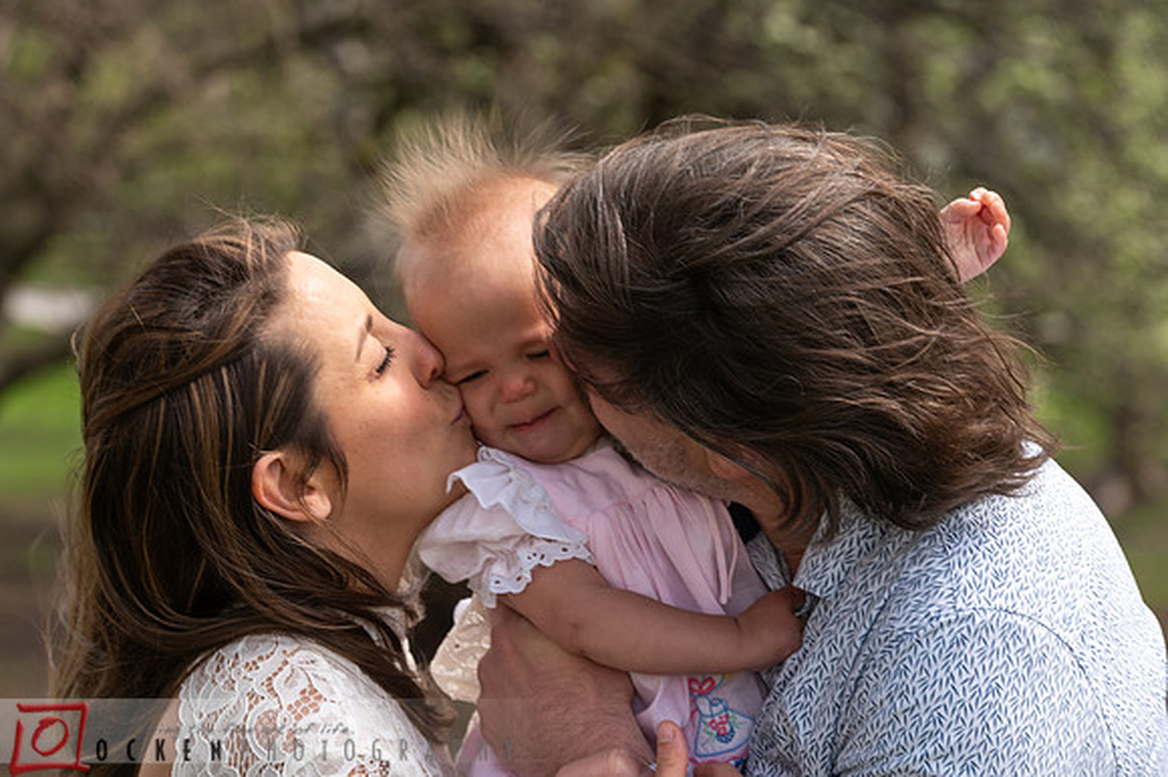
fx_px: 4782
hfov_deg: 13.9
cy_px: 398
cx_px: 561
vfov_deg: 9.3
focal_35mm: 147
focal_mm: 140
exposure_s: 1/200
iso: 320
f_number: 6.3
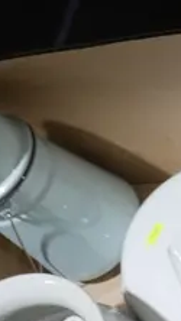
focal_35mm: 141
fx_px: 1202
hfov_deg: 7.9
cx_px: 462
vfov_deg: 15.2
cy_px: 198
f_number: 3.5
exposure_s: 1/60
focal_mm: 14
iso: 250
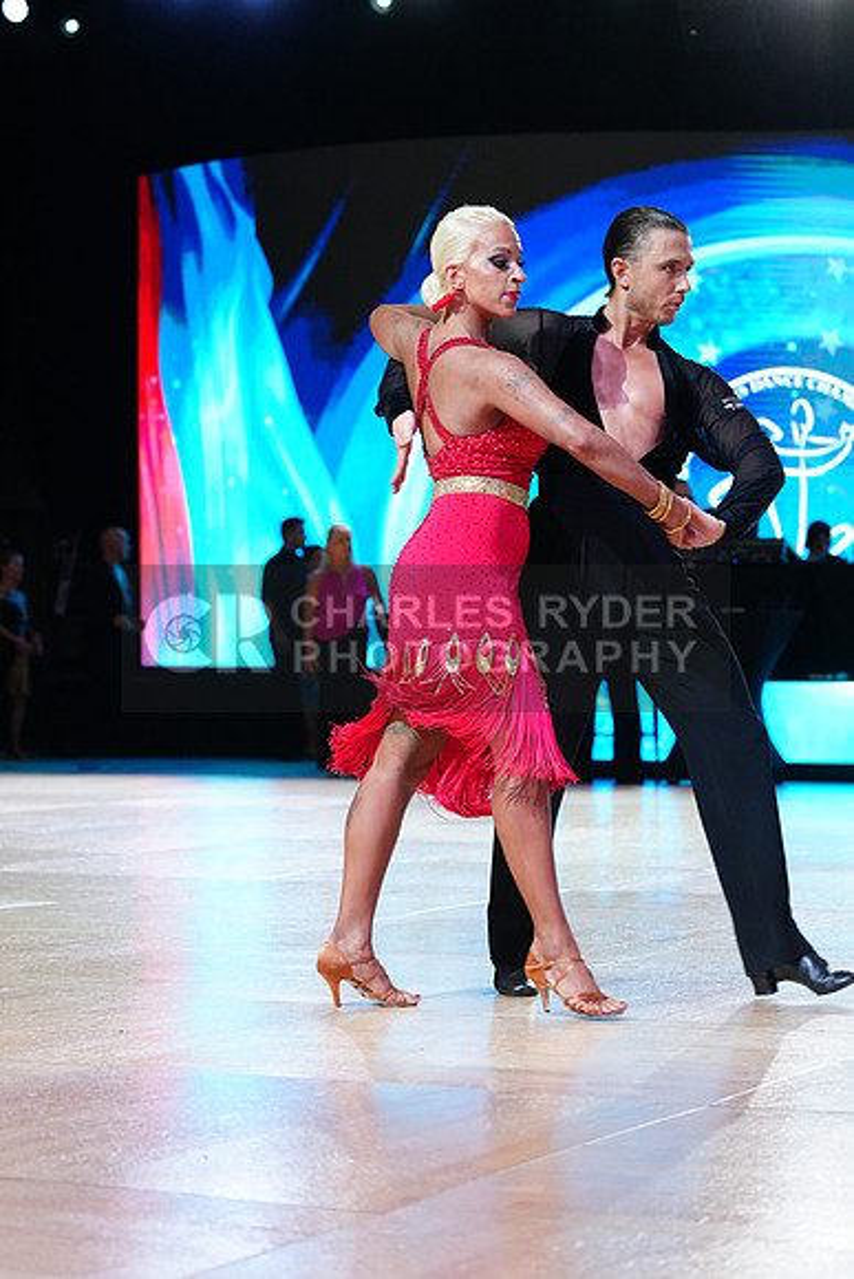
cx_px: 427
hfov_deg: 15.4
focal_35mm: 89
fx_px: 3165
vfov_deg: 22.9
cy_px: 640
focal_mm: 89
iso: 2500
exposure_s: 1/320
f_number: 4
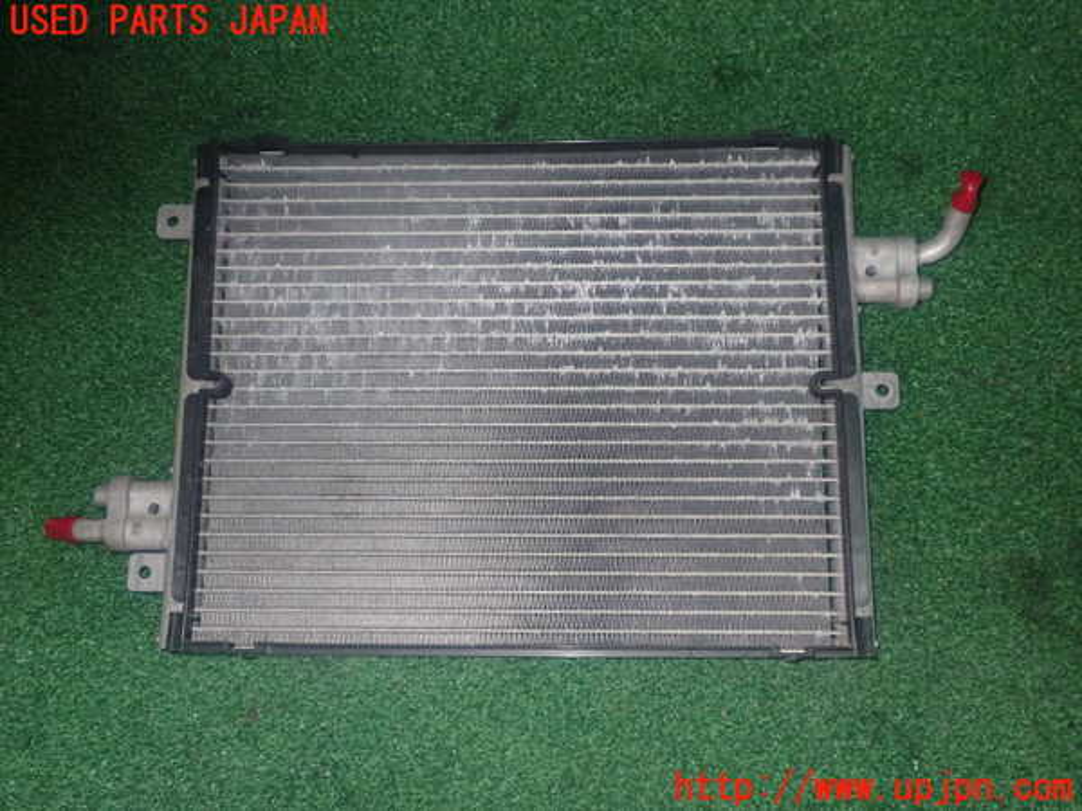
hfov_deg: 49.0
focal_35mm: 38
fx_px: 1188
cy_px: 406
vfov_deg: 37.7
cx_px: 541
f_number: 8
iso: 800
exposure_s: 1/40
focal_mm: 6.83
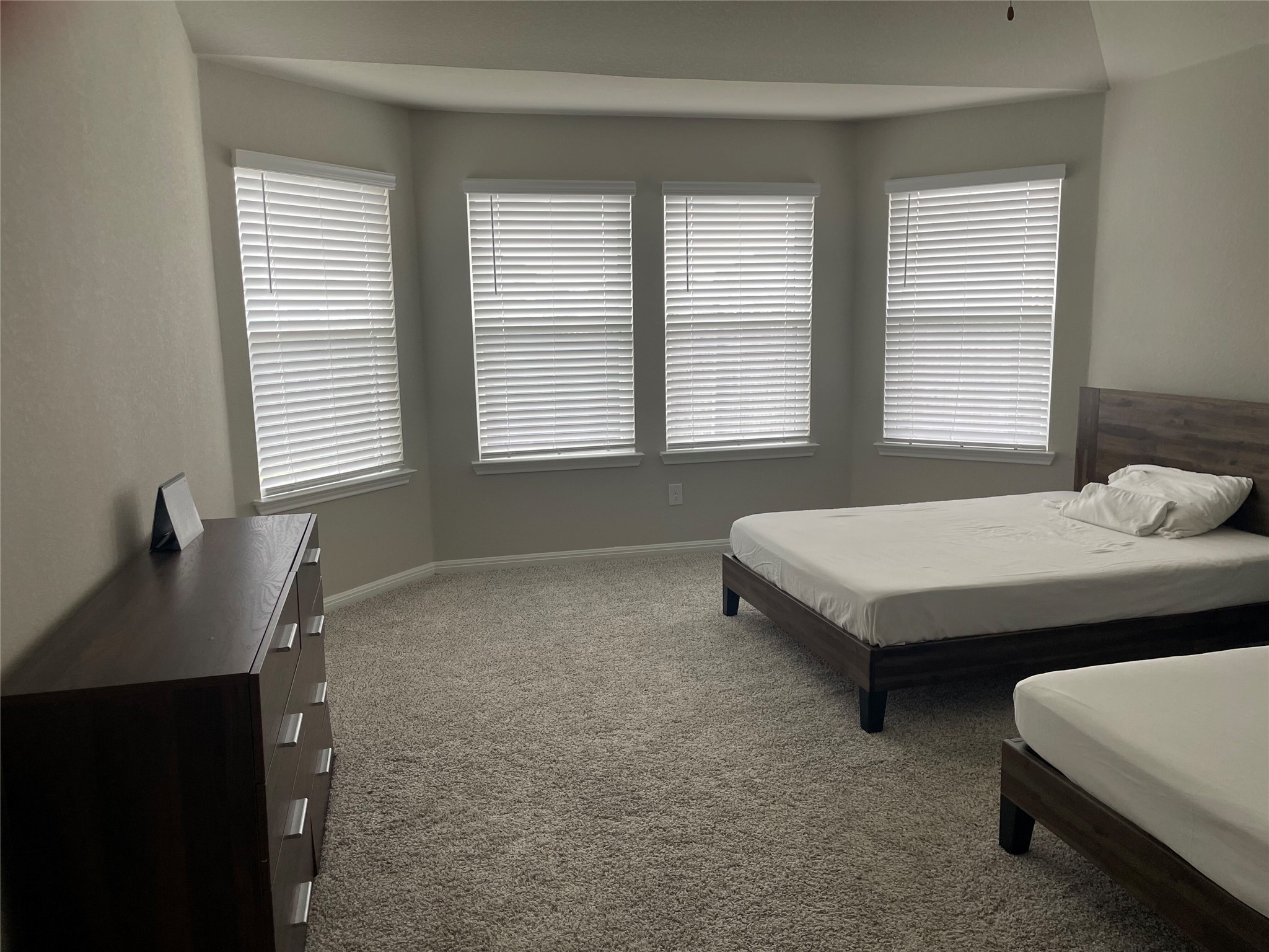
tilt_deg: -9.5
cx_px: 634
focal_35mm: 26
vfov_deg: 53.1
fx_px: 953
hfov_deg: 67.3
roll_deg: +0.6
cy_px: 476
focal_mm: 4.2
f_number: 1.6
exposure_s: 1/121
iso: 64
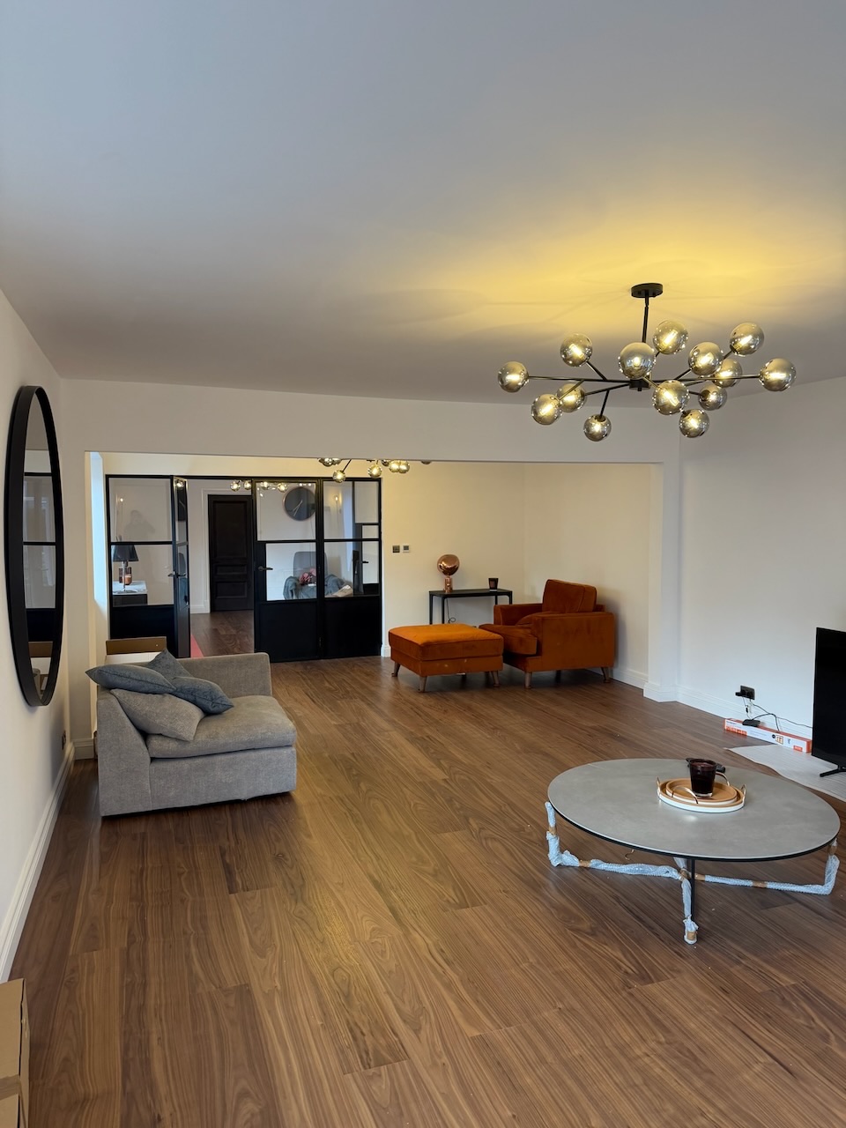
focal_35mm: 24
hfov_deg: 56.8
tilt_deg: -3.9
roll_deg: -0.1
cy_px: 564
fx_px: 782
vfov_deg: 71.6
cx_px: 423
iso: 160
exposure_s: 1/100
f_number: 1.78
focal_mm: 6.76
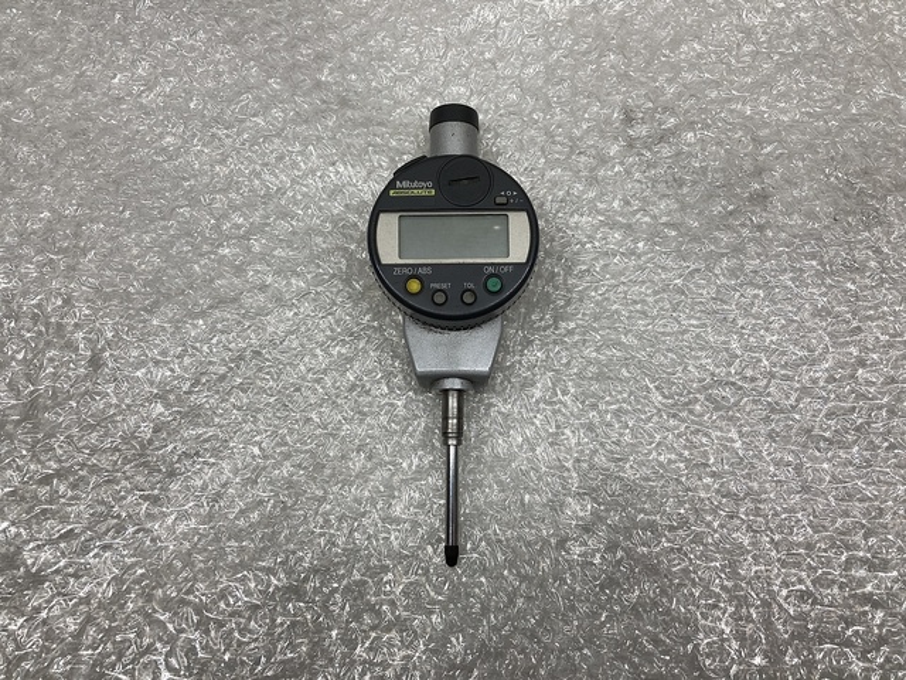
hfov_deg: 63.4
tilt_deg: -75.3
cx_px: 453
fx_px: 733
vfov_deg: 49.7
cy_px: 340
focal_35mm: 28
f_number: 1.8
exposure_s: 1/136
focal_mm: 3.99
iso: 20
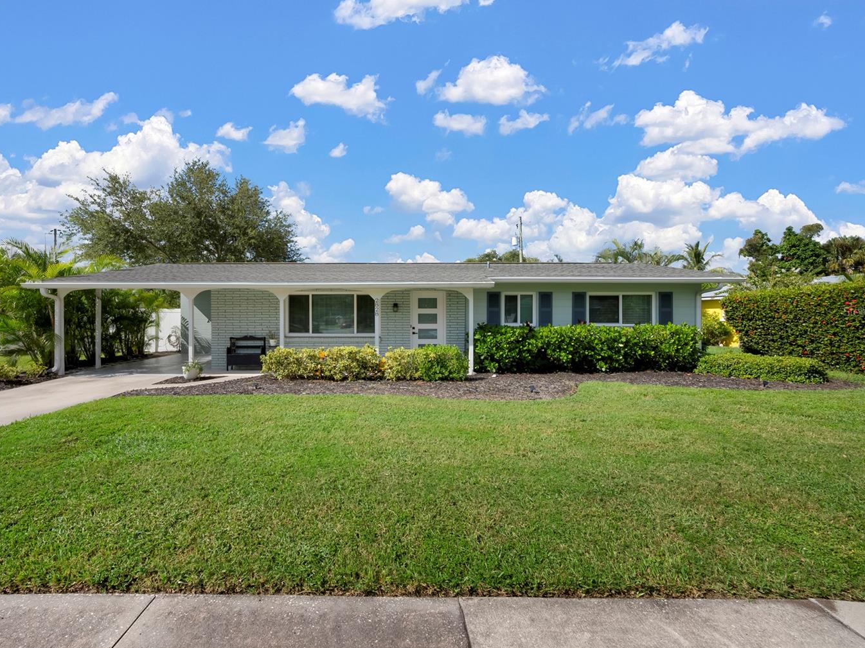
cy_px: 311
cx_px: 386
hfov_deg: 94.2
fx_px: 400
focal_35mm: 16
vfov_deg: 78.1
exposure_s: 1/125
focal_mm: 14
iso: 200
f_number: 14
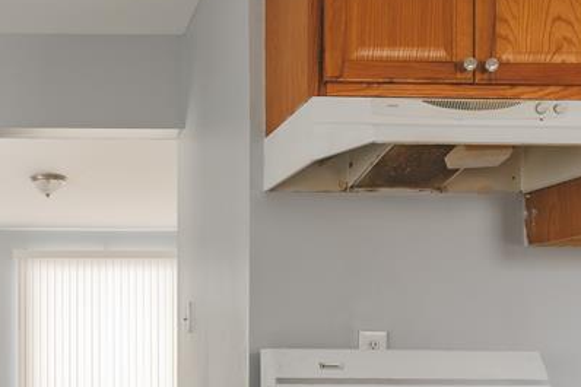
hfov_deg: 47.7
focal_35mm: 36
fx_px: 581
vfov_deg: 35.0
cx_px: 57
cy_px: 337
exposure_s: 1/2.5
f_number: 18
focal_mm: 14
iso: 250
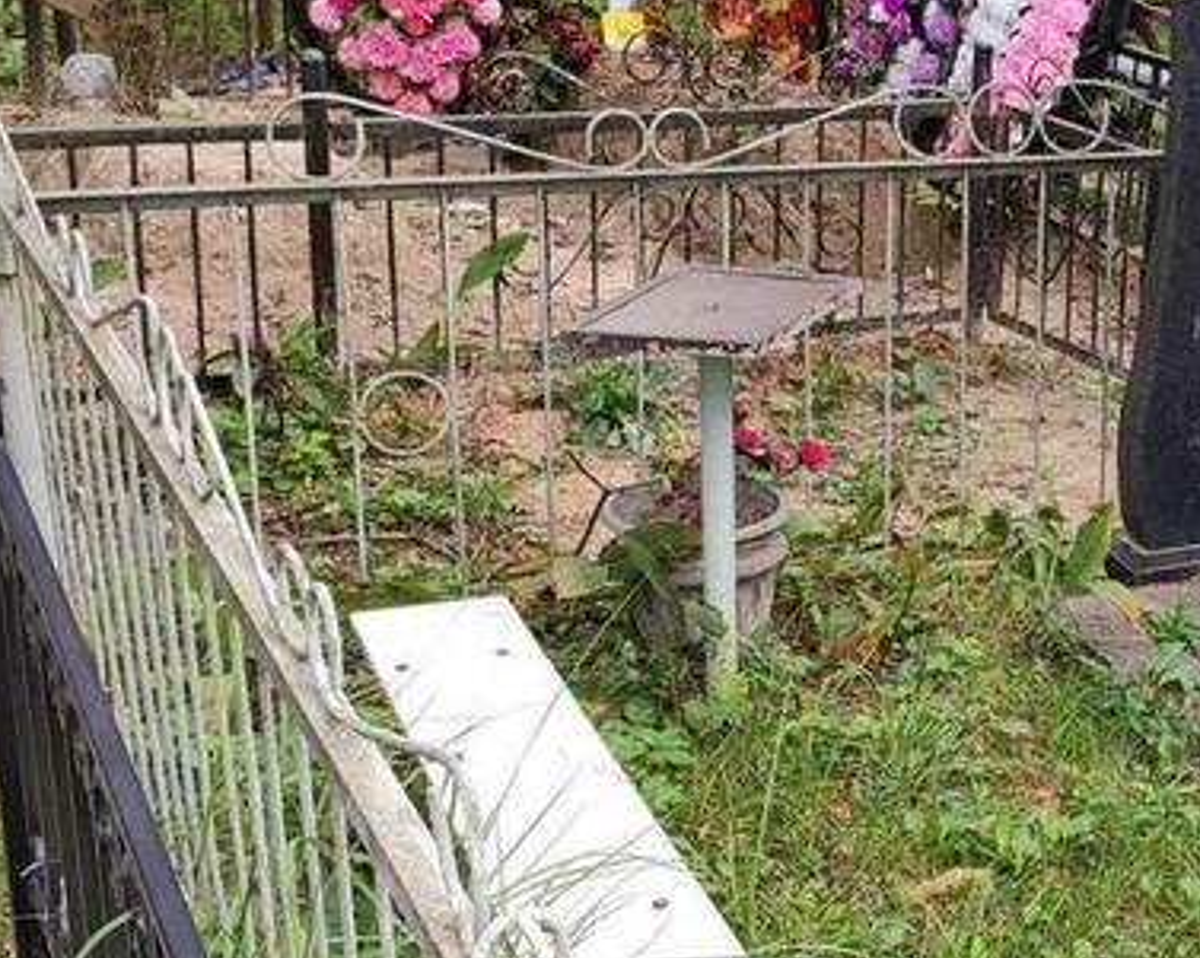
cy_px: 532
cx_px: 1413
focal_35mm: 69
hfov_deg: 25.0
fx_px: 2449
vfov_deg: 22.1
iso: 112
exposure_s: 1/283
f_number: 1.75
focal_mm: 4.77
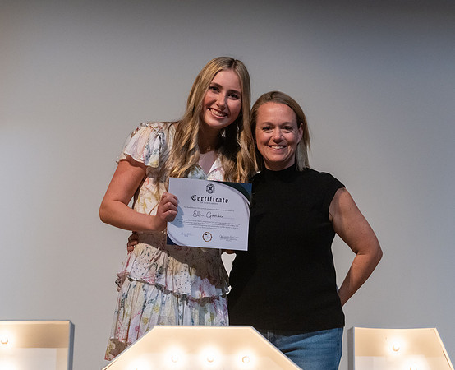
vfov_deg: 7.3
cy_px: 167
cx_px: 231
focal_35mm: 213
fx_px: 2891
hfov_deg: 9.0
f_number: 4.5
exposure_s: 1/320
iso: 5000
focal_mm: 168
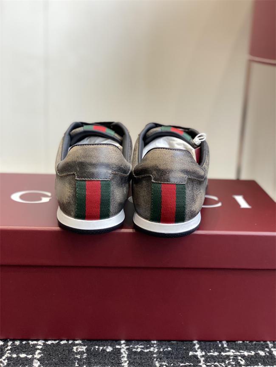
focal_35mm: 52
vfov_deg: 36.8
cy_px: 184
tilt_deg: -15.6
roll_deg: -3.0
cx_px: 138
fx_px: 553
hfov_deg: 28.0
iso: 160
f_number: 2
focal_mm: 6
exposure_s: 1/122
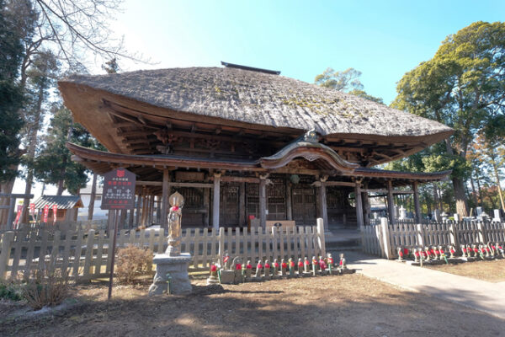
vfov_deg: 73.7
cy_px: 168
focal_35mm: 16
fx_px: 224
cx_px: 252
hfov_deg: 96.7
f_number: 7.1
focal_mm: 10.5
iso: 200
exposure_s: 1/56
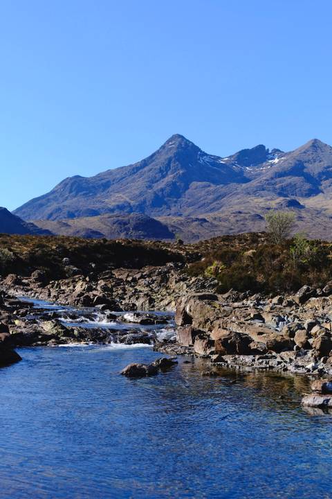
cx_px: 166
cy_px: 250
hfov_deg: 27.0
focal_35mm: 50
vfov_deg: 39.6
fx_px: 692
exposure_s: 1/900
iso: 250
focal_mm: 33.3
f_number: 5.6
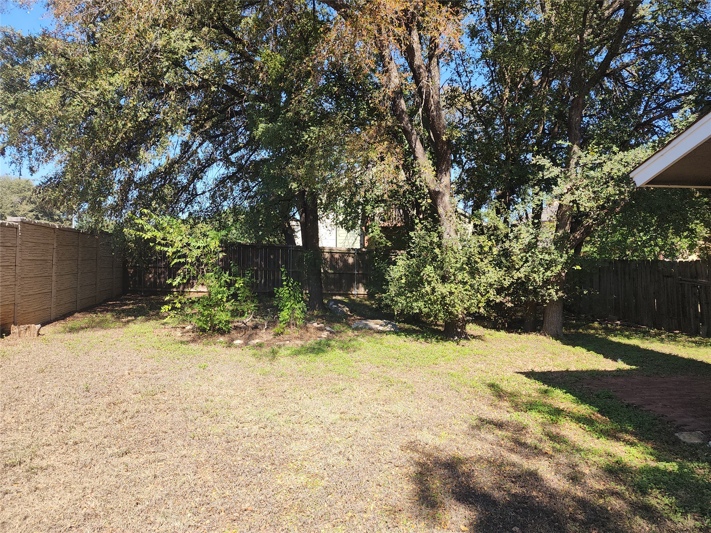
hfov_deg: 73.9
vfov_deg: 58.9
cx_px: 356
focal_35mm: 23
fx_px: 472
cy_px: 266
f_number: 1.8
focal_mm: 6.4
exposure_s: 1/363
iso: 12
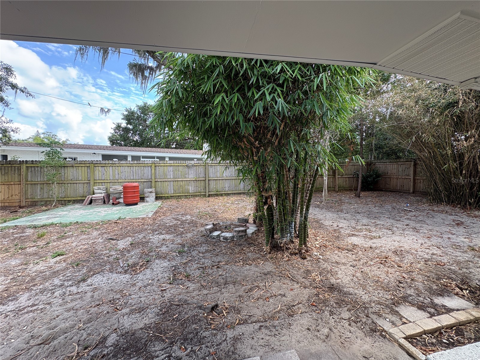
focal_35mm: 14
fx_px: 194
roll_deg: -1.0
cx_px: 240
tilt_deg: -1.5
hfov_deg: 102.1
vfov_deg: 85.7
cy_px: 180
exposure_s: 1/108
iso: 40
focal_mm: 2.22
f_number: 2.2
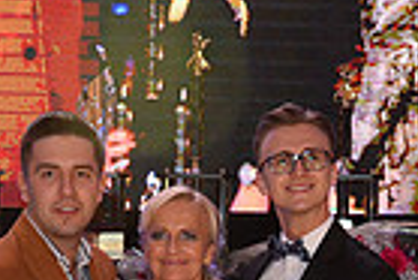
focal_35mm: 158
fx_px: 1836
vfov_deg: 8.4
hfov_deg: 13.0
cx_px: 214
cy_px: 510
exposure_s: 1/250
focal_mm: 38
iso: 5000
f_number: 4.5
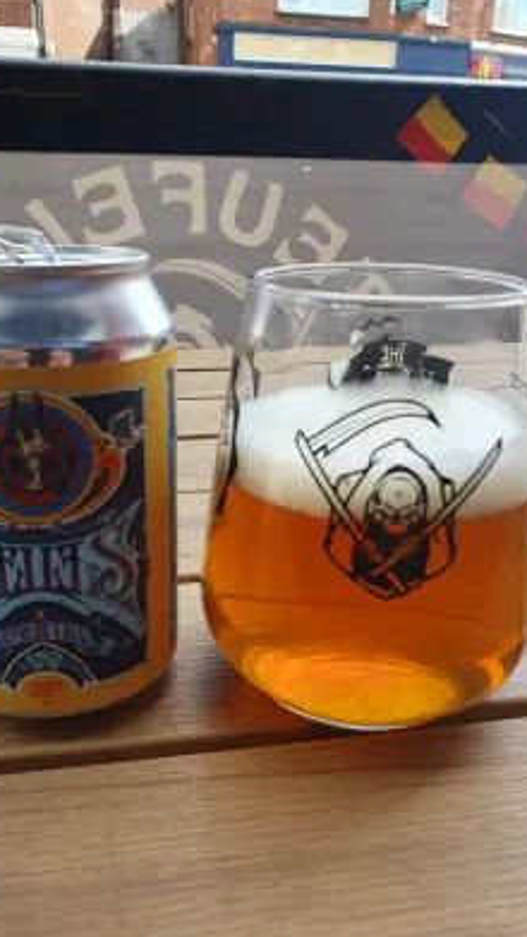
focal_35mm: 29
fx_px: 720
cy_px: 467
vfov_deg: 66.1
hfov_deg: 40.1
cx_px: 230
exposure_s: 1/333
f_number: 2.4
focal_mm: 4.32
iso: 50
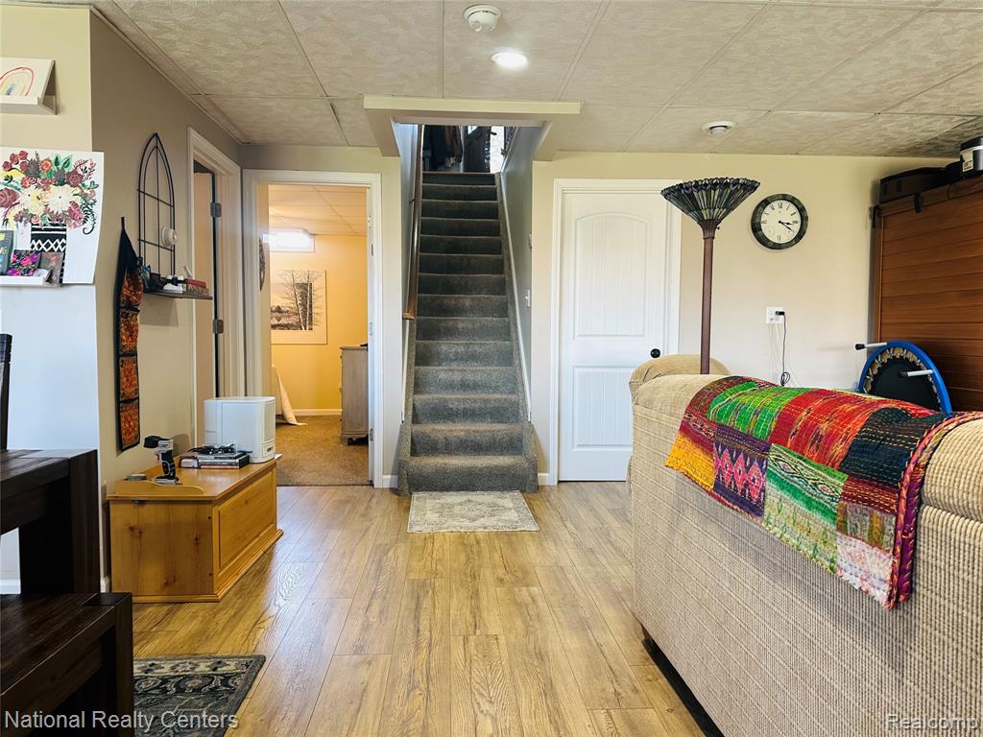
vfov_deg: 56.8
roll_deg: -0.7
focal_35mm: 24
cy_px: 368
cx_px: 492
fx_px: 682
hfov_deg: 71.6
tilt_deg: -2.7
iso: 200
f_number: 1.78
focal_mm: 6.86
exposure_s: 1/60
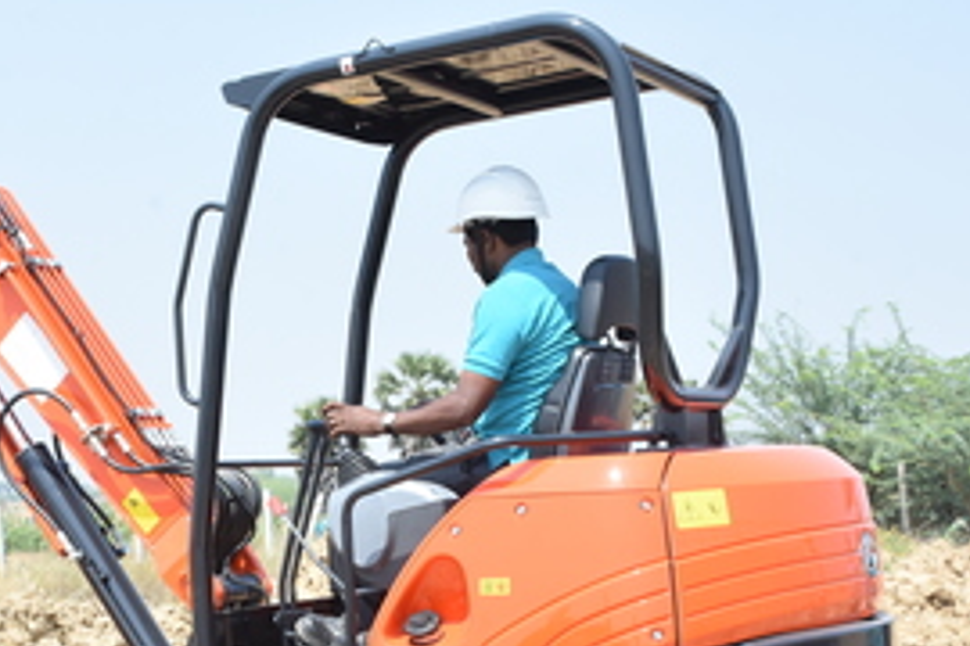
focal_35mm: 75
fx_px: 2019
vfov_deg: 18.0
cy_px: 544
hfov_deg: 26.8
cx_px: 316
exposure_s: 1/125
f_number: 14
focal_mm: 27
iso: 320
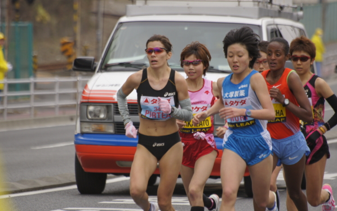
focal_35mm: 460
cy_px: 111
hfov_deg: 4.6
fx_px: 4226
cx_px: 168
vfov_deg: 2.9
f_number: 5.6
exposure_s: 1/500
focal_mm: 300
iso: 200
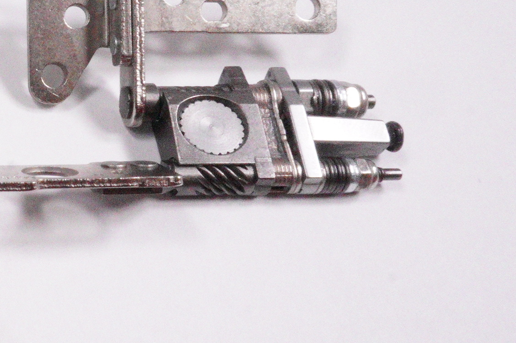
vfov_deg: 21.1
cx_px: -146
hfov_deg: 26.8
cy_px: 109
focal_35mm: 64
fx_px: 917
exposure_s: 1/500
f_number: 22
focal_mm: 16
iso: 12800
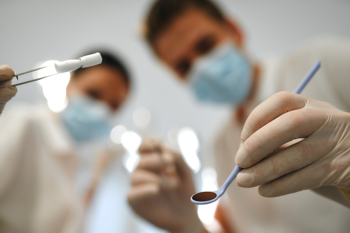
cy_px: 116
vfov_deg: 37.9
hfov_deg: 54.4
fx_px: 340
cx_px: 175
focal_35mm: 35
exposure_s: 1/320
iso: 400
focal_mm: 35
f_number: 1.8
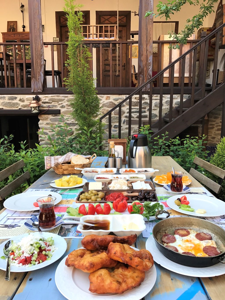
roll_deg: +1.4
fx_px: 243
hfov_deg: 49.8
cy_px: 150
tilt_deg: -8.9
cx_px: 112
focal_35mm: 28
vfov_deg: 63.4
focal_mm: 3.99
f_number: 1.8
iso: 20
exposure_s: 1/286
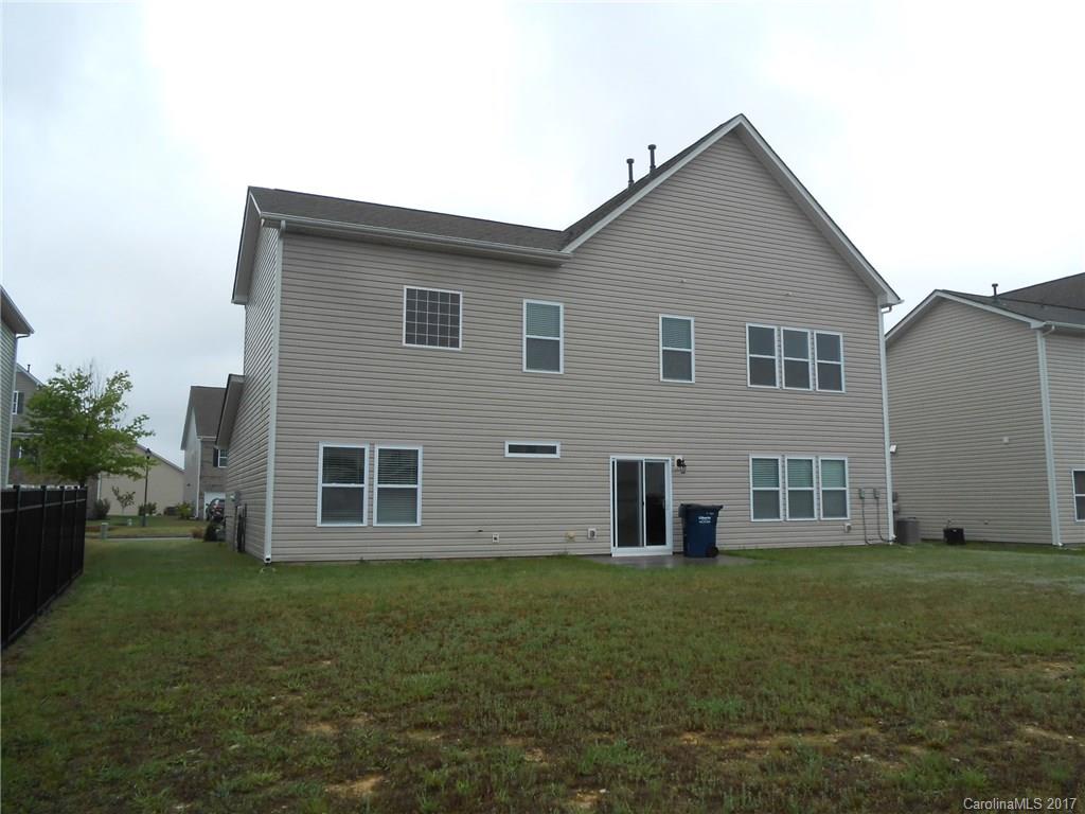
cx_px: 542
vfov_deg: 53.1
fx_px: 815
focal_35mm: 26
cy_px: 407
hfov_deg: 67.3
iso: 80
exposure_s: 1/640
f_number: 3.5
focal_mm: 4.6
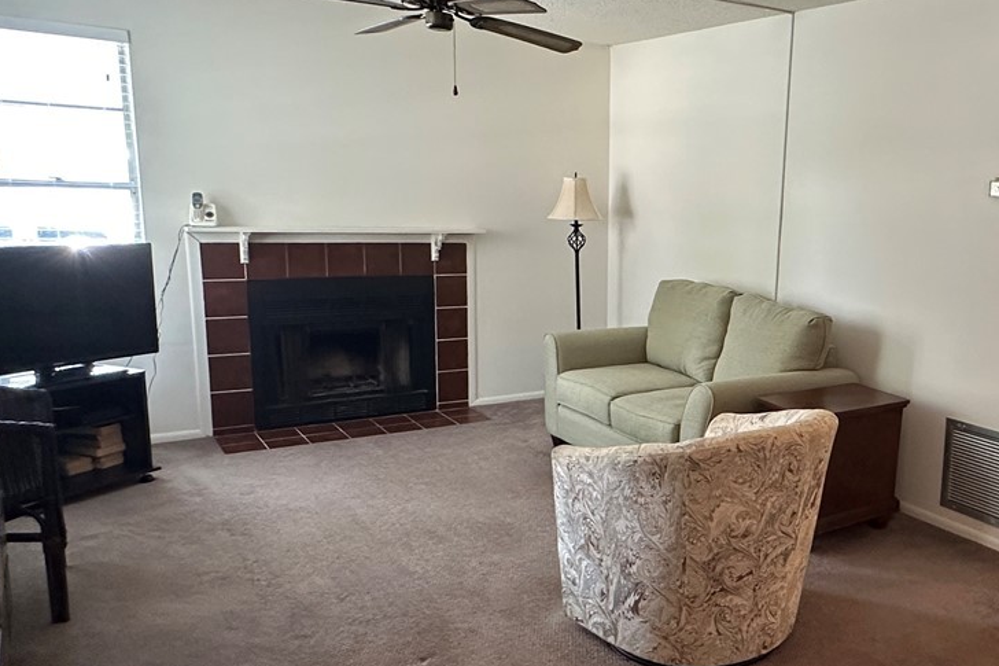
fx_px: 888
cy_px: 357
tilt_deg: -10.3
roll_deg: -3.0
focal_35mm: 32
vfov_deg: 41.1
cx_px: 782
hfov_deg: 55.1
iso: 320
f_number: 2.2
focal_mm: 2.22
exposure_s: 1/120
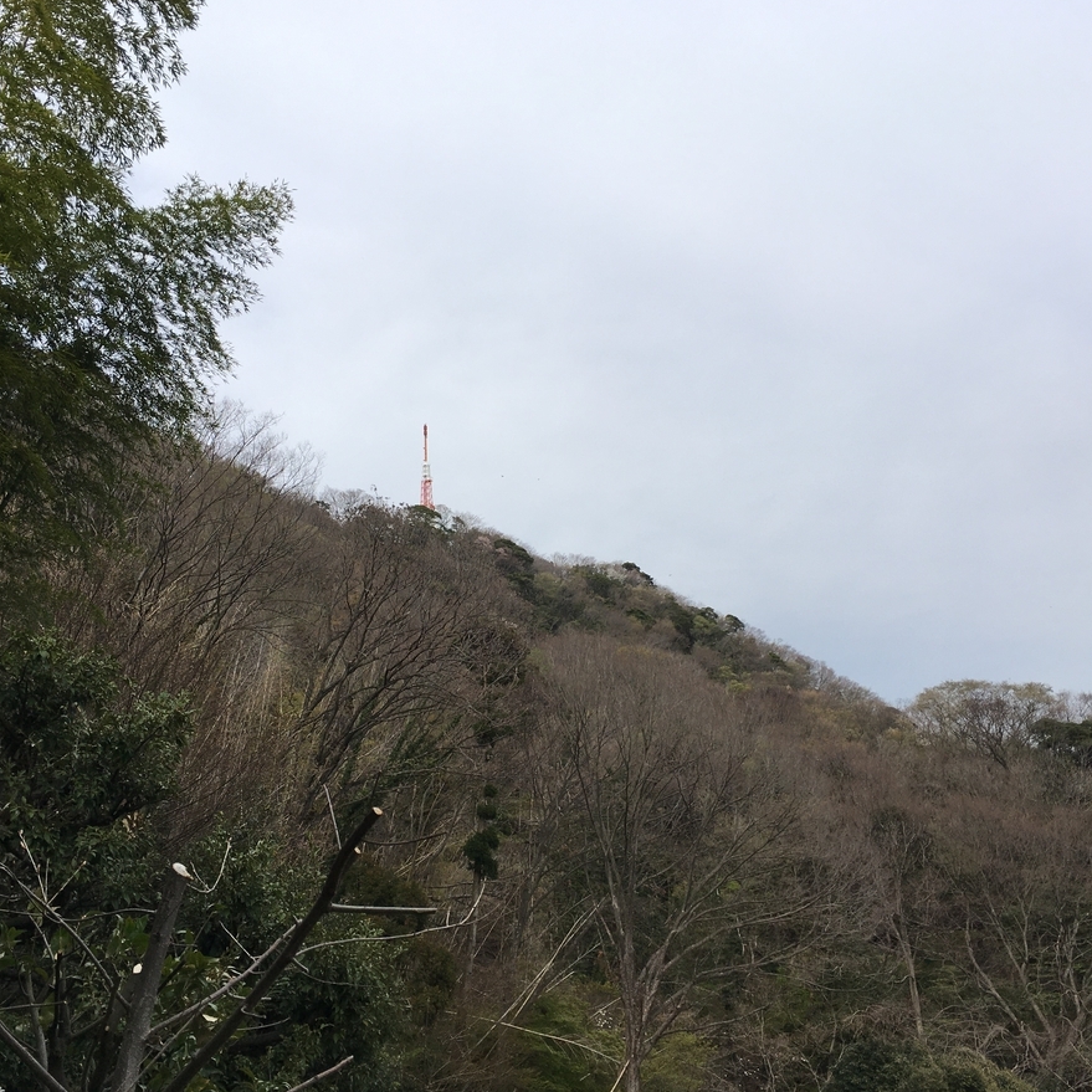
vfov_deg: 47.2
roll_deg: +3.1
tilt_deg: +18.5
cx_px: 502
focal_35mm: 35
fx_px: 1249
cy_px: 540
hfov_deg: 47.2
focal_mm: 4.15
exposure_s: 1/1672
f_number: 2.2
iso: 25
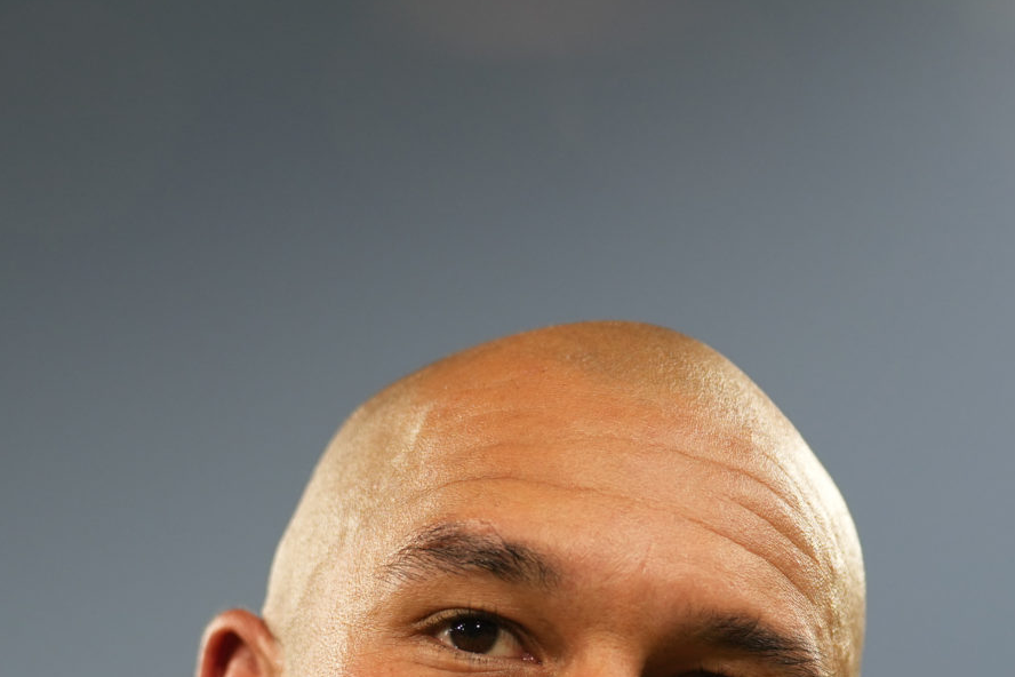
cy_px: 682
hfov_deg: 4.7
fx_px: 12320
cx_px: 328
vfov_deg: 3.1
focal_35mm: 437
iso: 400
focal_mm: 135
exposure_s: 1/640
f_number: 1.8
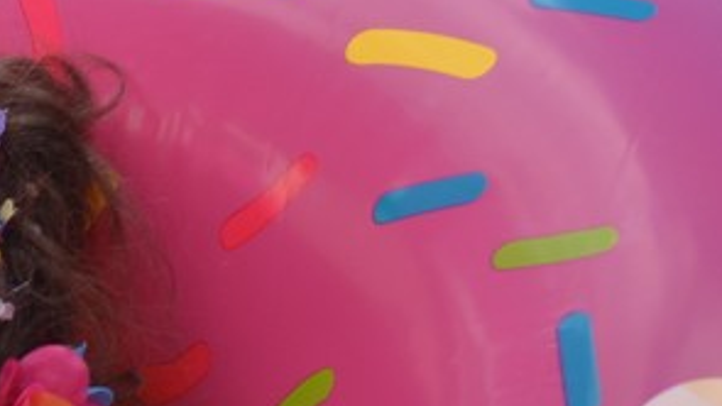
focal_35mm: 534
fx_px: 10224
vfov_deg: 2.3
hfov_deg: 4.0
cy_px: 341
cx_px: -242
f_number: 2.8
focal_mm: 98
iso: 100
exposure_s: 1/500
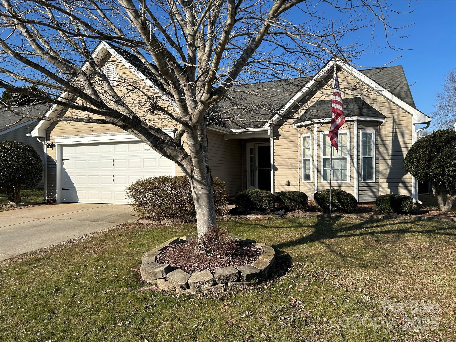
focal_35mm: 26
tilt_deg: +0.1
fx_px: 343
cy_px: 171
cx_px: 228
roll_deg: +0.5
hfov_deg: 67.3
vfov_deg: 53.1
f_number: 1.5
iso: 50
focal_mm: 5.7
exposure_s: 1/4115
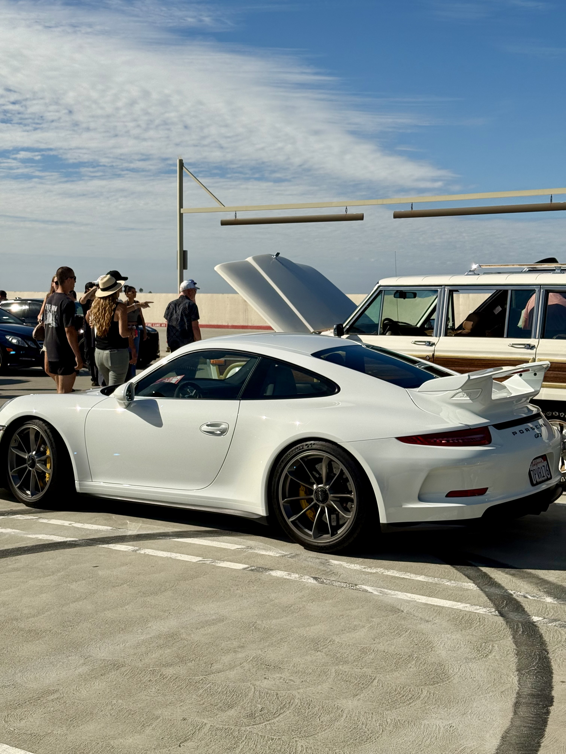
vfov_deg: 39.7
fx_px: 1046
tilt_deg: -3.6
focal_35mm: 48
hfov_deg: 30.3
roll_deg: +0.2
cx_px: 283
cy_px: 377
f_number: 1.78
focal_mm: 6.76
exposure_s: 1/4878
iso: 64
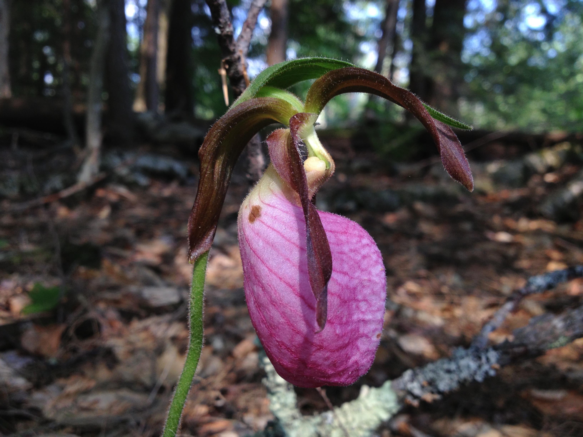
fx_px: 589
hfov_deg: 52.6
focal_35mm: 35
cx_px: 292
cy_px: 218
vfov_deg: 40.7
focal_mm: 4.28
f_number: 2.4
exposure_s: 1/153
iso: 50
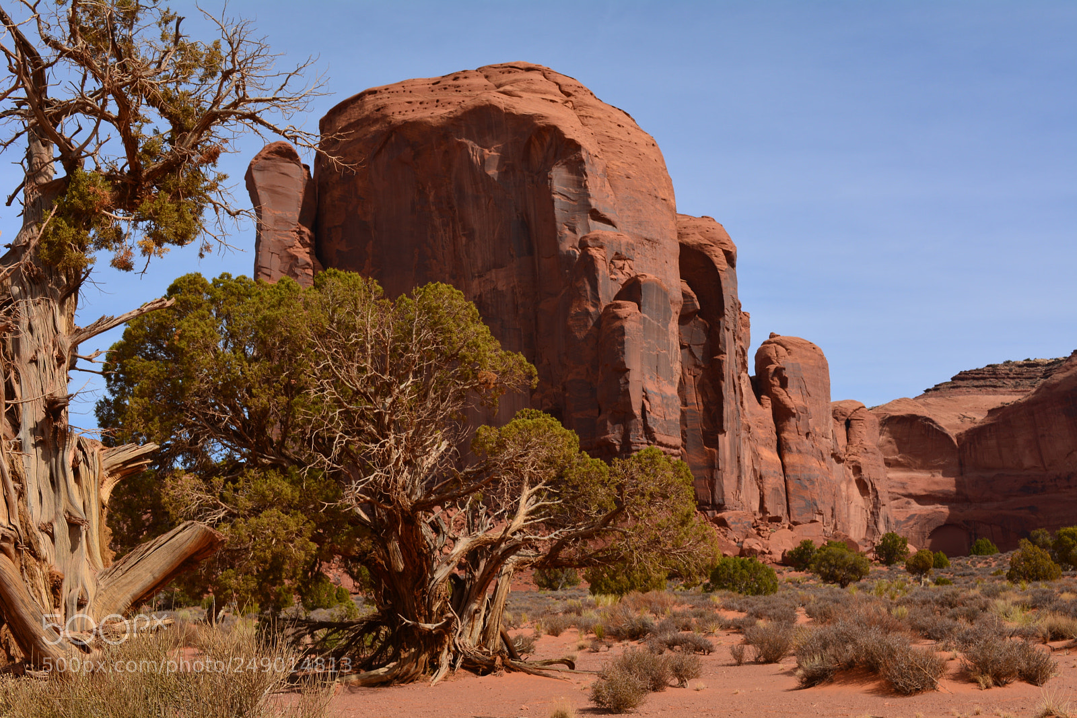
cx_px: 538
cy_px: 359
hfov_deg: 41.1
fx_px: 1436
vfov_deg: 28.1
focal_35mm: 48
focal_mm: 32
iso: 100
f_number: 9
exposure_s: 1/160
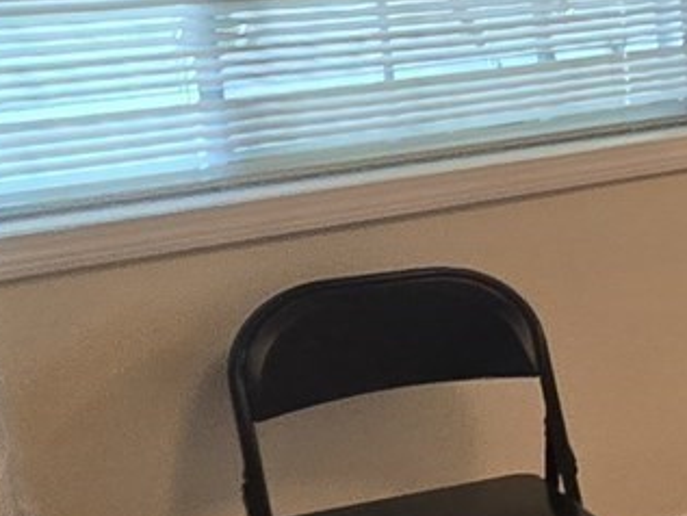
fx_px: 1668
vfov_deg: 17.6
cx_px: 1424
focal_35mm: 84
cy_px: 202
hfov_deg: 16.7
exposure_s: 1/60
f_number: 2.2
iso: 160
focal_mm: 2.2
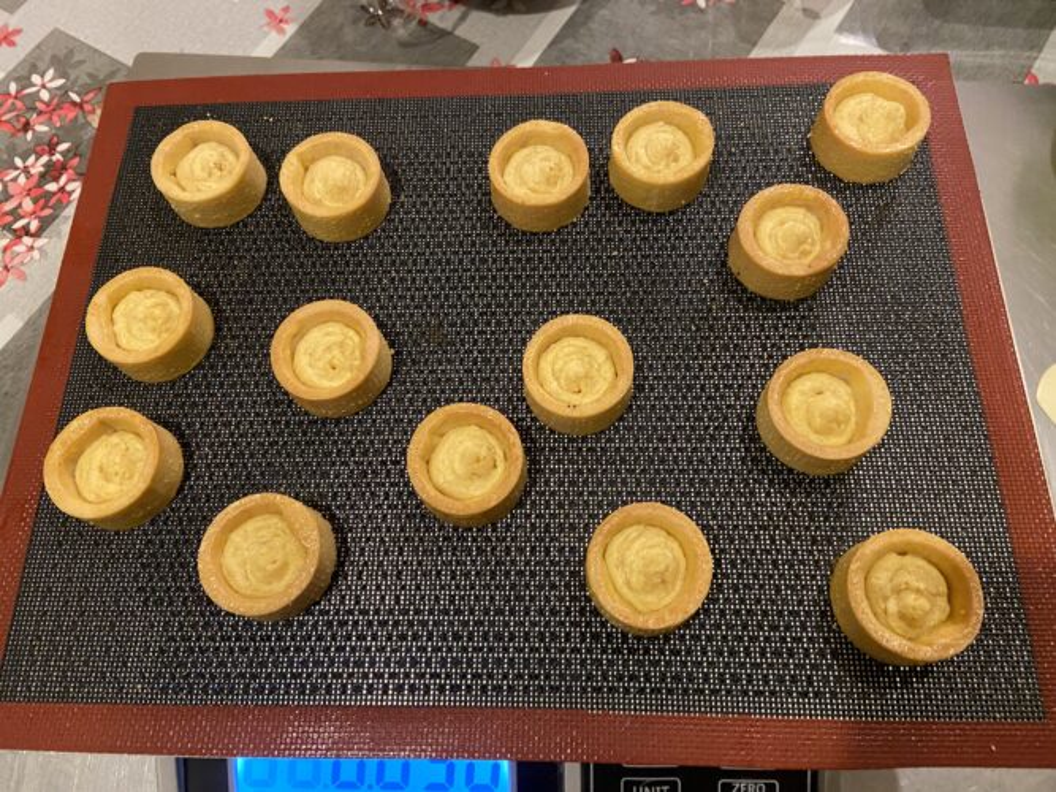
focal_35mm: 26
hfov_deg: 67.3
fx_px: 793
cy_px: 396
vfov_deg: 53.0
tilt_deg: -69.3
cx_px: 528
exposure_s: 1/33
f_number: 1.8
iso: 640
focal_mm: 4.25
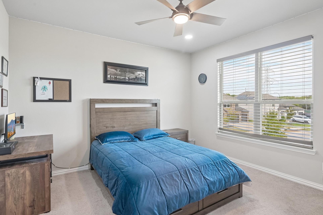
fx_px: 166
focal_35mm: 19
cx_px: 161
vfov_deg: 65.8
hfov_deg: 88.3
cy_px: 102
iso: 400
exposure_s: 1/40
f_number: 8
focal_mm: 17.5
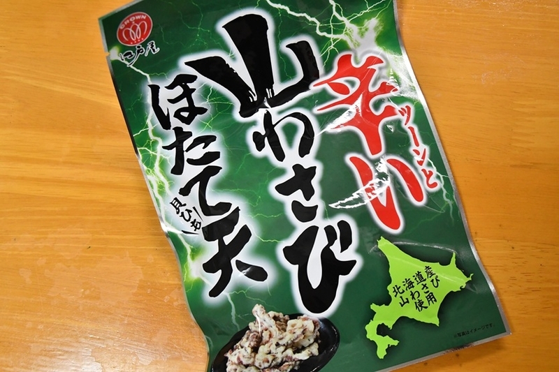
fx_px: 792
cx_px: 280
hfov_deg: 38.9
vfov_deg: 26.5
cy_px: 186
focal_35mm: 51
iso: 3200
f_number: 5.6
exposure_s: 1/125
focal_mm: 34
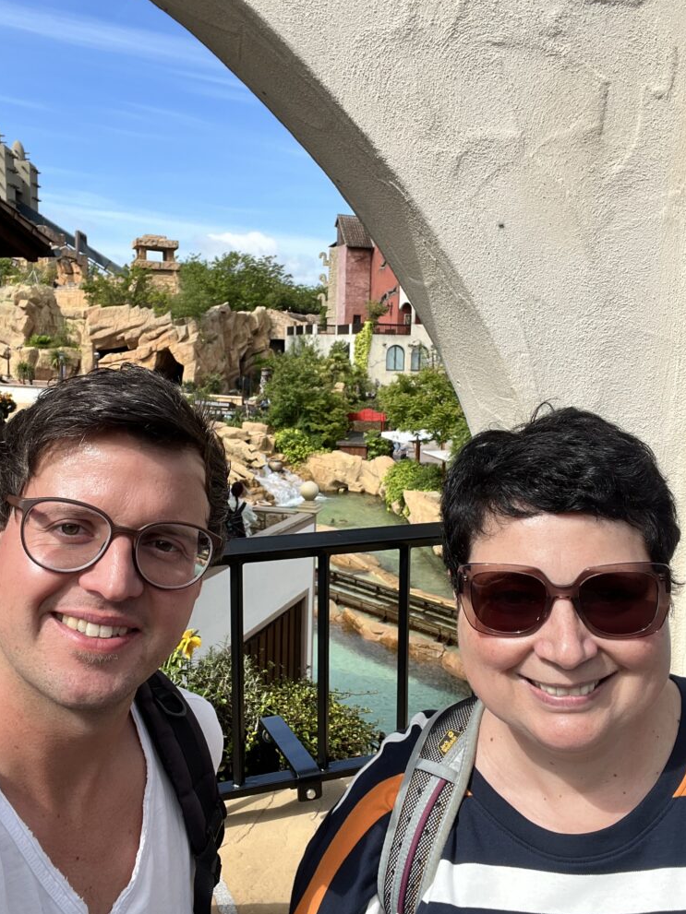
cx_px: 334
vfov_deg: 58.4
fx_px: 819
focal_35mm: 31
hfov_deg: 45.4
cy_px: 447
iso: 32
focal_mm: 2.71
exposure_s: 1/600
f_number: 2.2
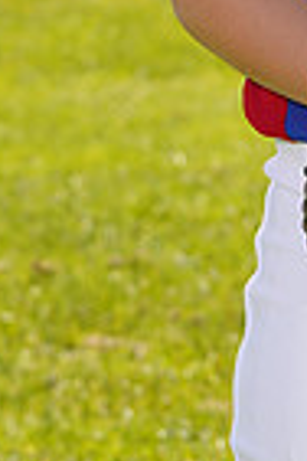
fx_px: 5244
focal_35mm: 410
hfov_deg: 3.3
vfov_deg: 4.9
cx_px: 374
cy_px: -451
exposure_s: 1/160
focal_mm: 100
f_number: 9
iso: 100
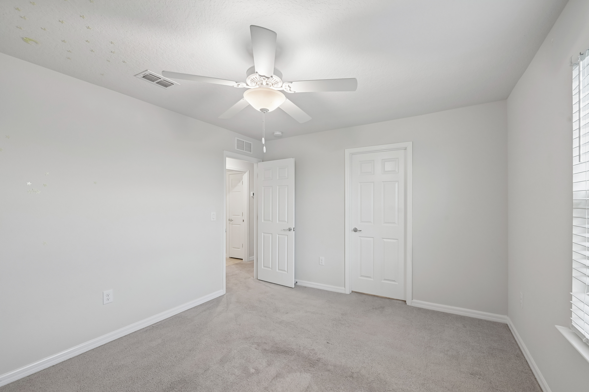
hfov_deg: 100.4
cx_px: 294
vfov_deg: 77.3
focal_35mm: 15
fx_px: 245
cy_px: 196
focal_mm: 15
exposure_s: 1/13
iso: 400
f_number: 8
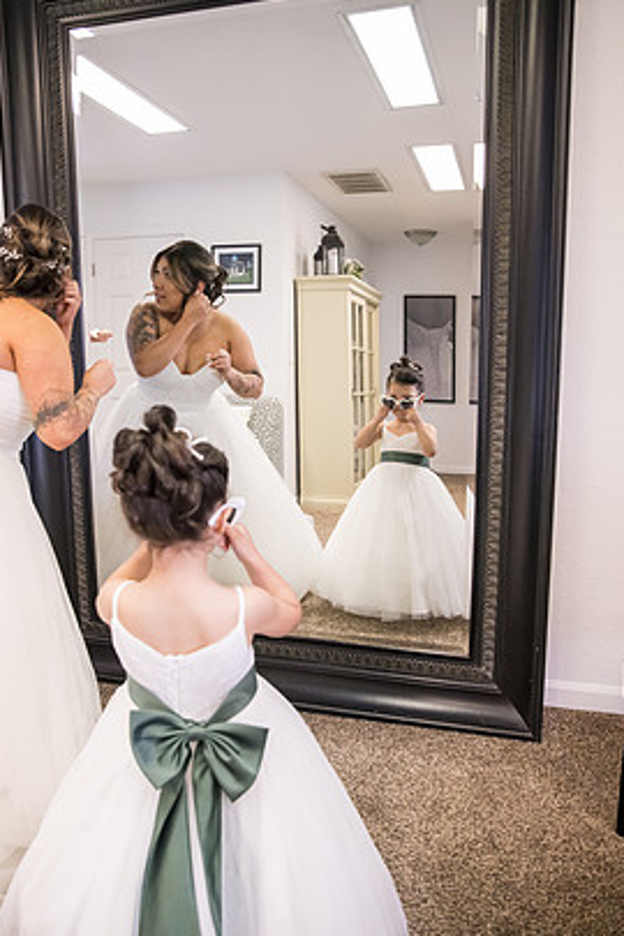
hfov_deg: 43.6
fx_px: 780
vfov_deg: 61.9
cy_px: 469
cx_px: 284
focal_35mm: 30
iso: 5000
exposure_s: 1/320
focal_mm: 27
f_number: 4
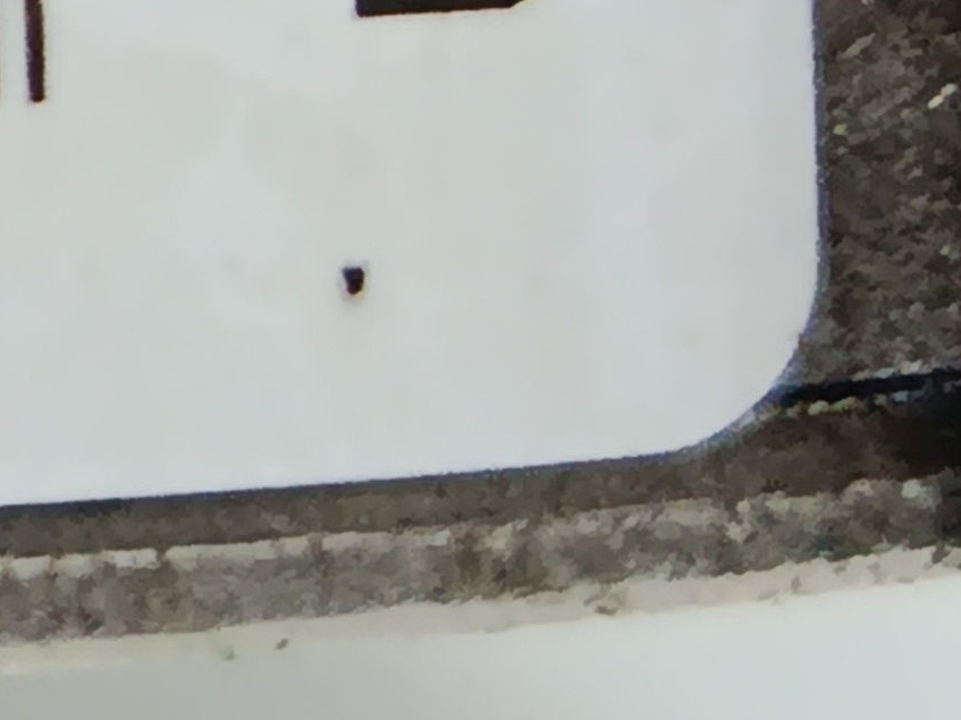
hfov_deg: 8.7
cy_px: -840
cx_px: -585
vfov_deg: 6.4
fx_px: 6162
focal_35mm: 222
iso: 1068
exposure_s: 1/33.3
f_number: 1.7
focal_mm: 5.24
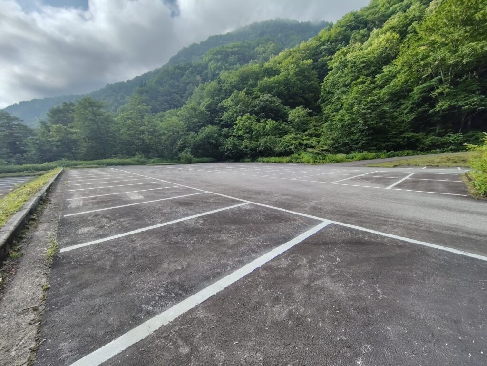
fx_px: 183
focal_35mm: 13
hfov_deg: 106.2
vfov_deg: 89.9
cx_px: 244
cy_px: 183
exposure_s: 1/498
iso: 100
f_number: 2.2
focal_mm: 2.16
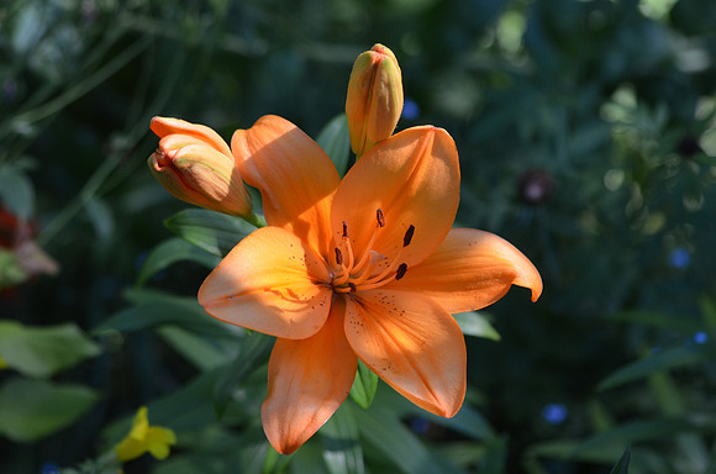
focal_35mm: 142
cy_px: 237
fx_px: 2828
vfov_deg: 9.6
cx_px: 358
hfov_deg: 14.4
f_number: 4
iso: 560
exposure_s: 1/1000
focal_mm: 95
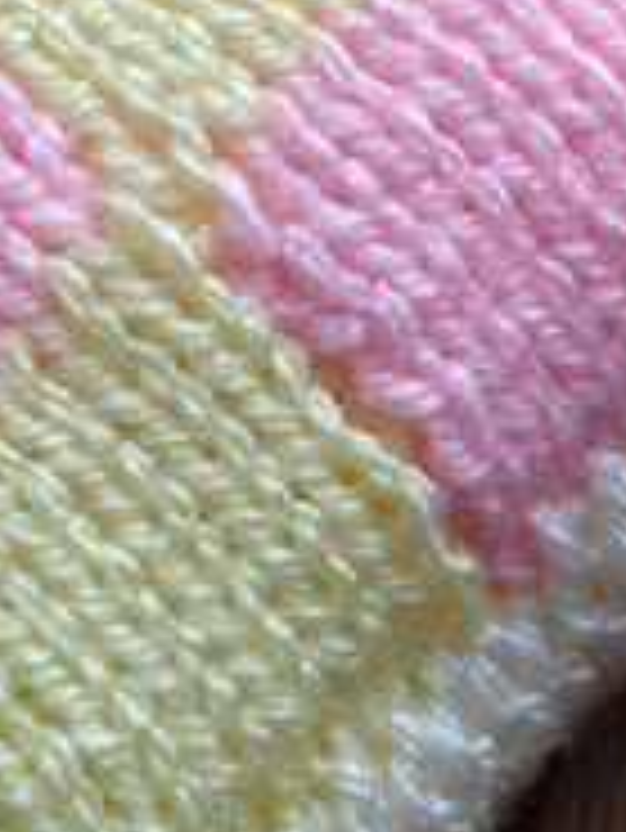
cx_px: 176
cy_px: 297
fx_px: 2746
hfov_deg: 13.0
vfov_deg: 17.2
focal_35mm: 114
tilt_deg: -68.8
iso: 160
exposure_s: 1/20
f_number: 2.4
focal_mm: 4.12
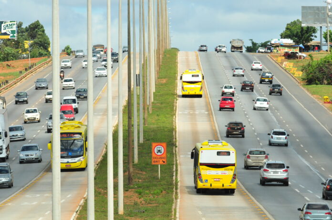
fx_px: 4144
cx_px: 166
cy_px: 110
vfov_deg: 3.0
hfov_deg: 4.6
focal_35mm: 450
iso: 320
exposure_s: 1/500
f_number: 11
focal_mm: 300
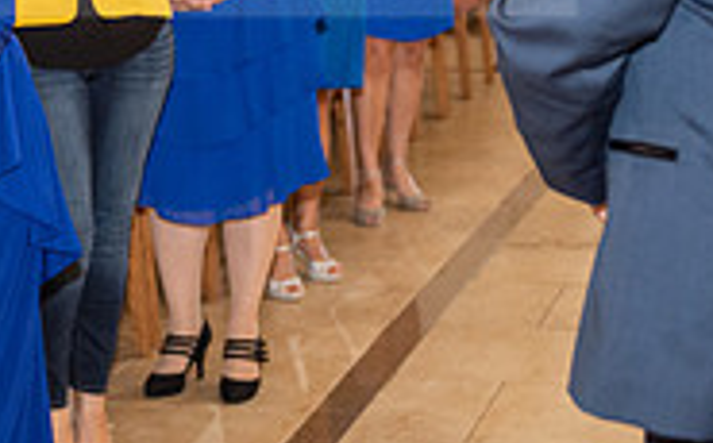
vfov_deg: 10.1
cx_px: 251
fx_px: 2483
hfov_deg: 16.3
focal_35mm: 128
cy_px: -75
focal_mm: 40
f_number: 2.8
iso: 1000
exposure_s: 1/160
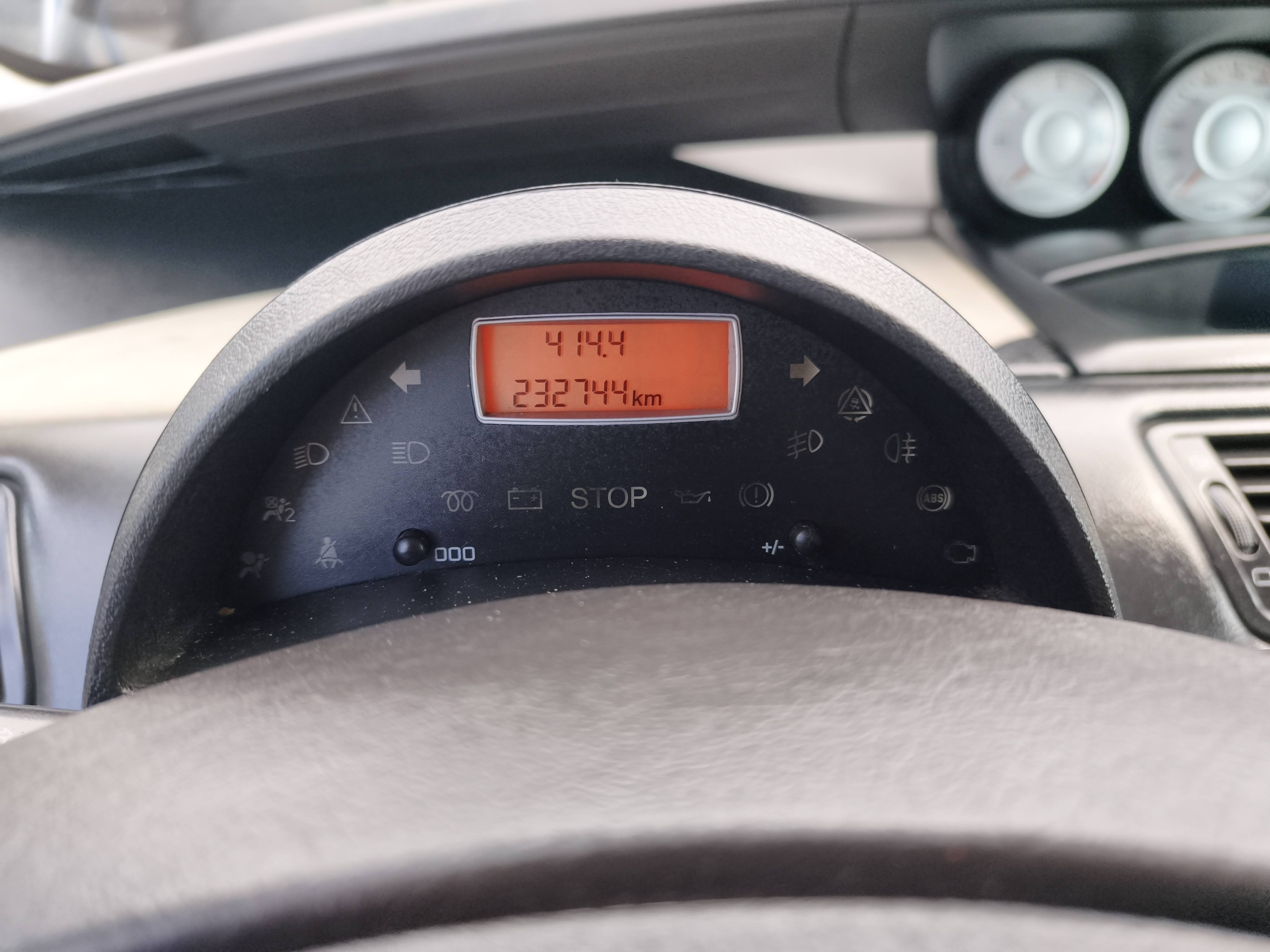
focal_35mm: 23
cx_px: 635
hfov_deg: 73.9
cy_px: 476
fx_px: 844
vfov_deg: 58.9
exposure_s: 1/854
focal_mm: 6.45
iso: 250
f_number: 1.62
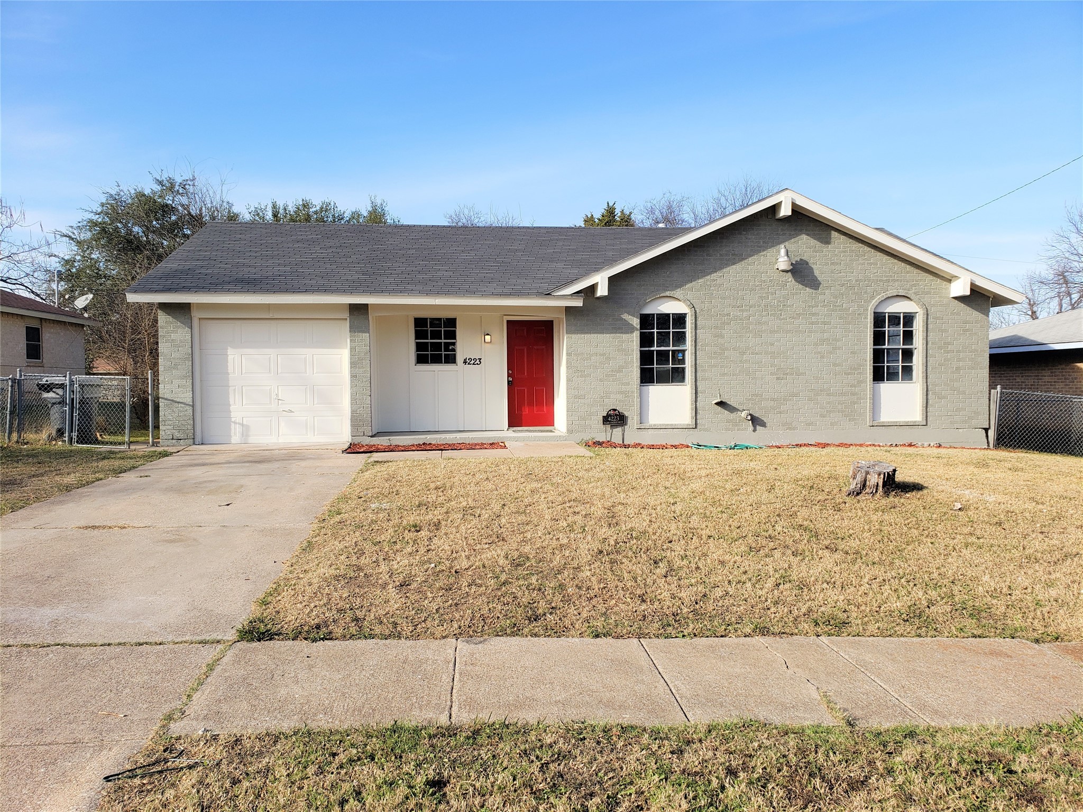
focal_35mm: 26
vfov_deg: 53.1
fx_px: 813
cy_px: 406
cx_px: 542
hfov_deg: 67.3
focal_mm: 4.3
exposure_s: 1/873
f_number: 2.4
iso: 50
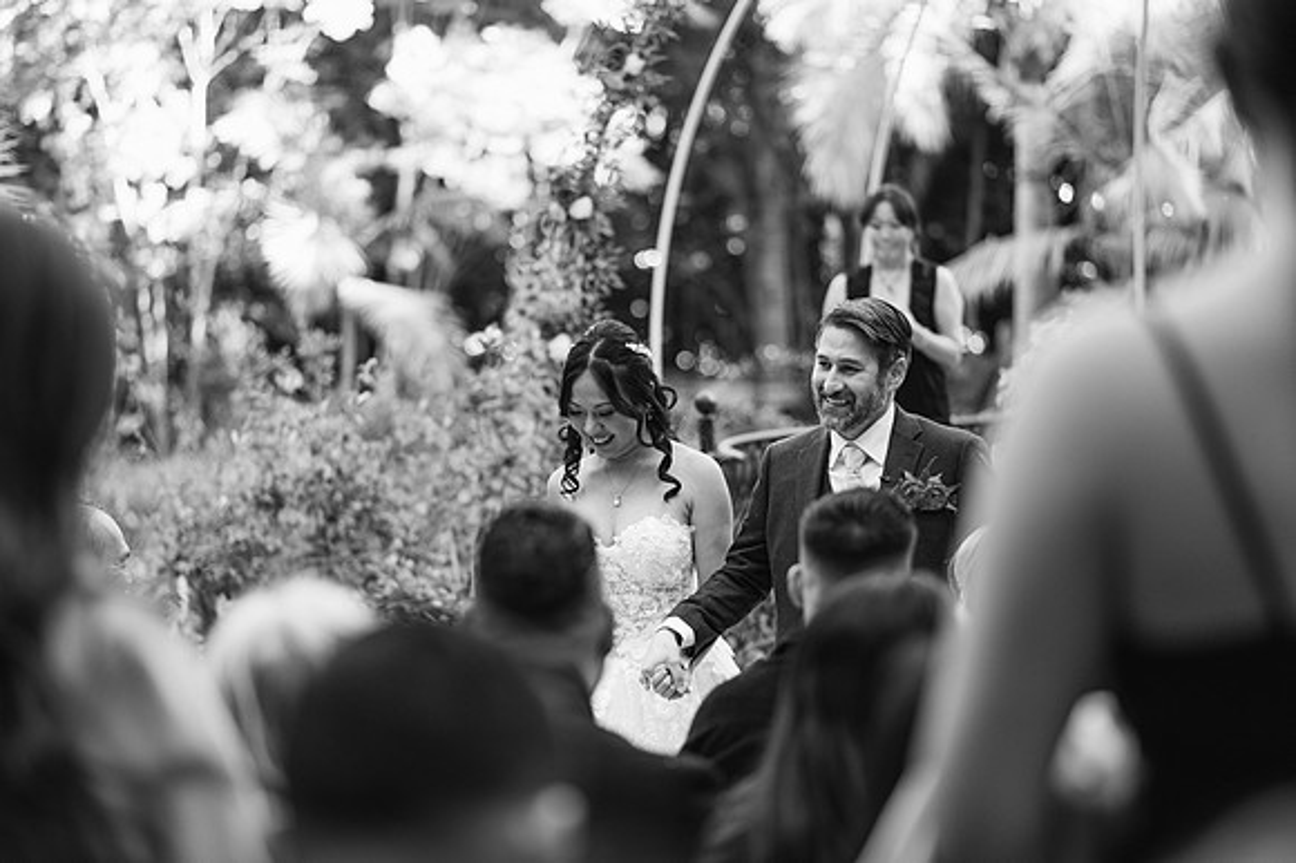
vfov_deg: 16.1
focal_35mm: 85
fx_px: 3058
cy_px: 432
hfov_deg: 23.9
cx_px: 648
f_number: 2
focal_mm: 85
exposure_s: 1/250
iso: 200
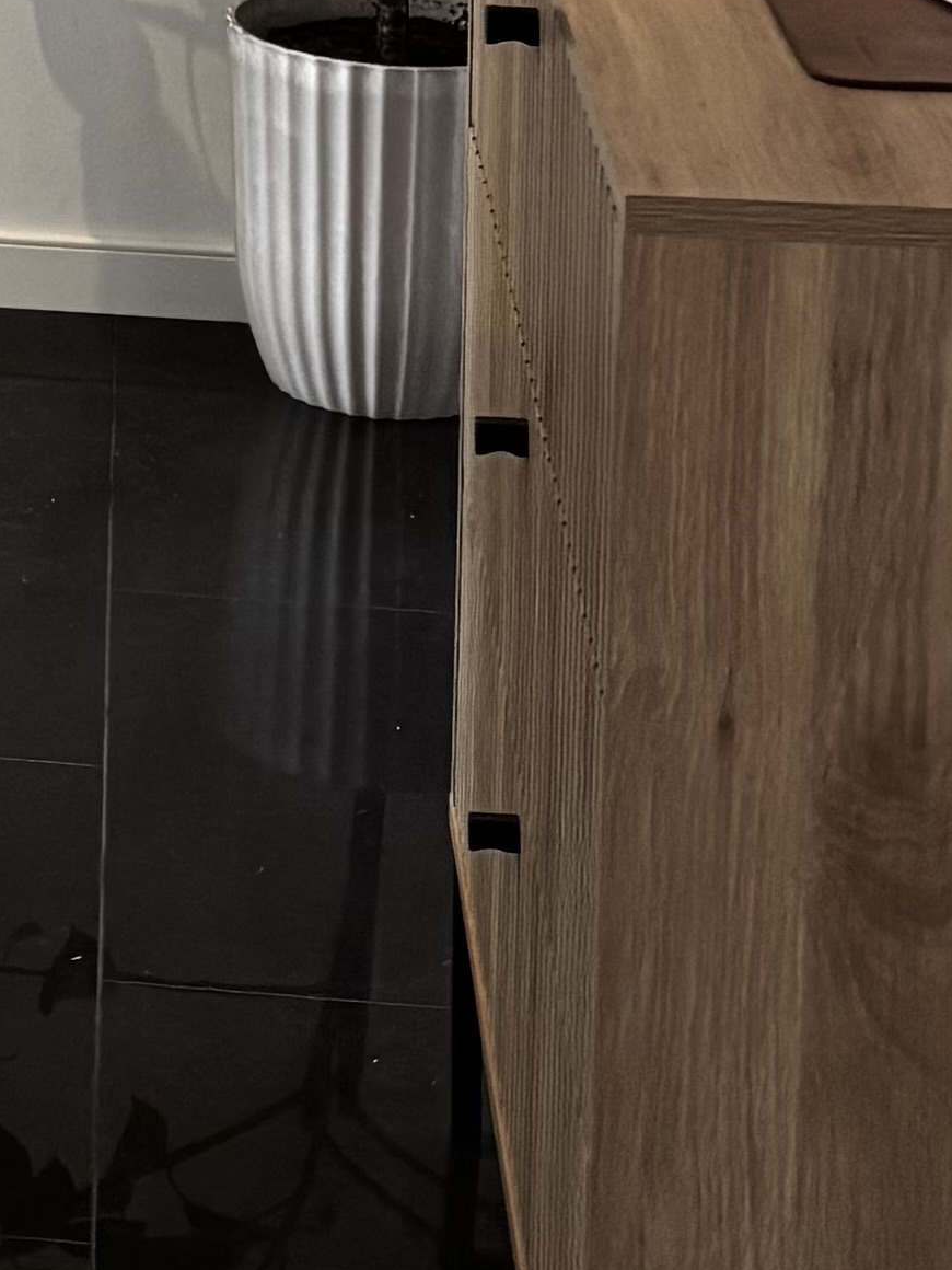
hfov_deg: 10.9
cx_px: -712
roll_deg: -1.1
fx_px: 4694
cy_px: -549
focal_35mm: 128
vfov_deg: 14.5
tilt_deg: -8.6
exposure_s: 1/60
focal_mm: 5.96
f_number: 1.6
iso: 320
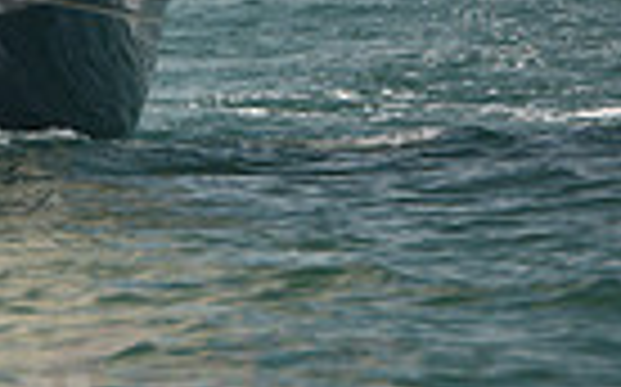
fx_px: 14526
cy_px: -214
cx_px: -468
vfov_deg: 1.5
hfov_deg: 2.4
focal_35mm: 859
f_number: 4
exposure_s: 1/800
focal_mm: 200
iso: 250
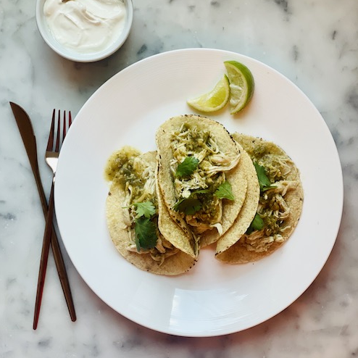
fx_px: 725
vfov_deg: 27.7
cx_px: 178
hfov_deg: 27.7
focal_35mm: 62
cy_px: 188
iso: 125
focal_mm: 6
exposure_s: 1/120
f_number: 2
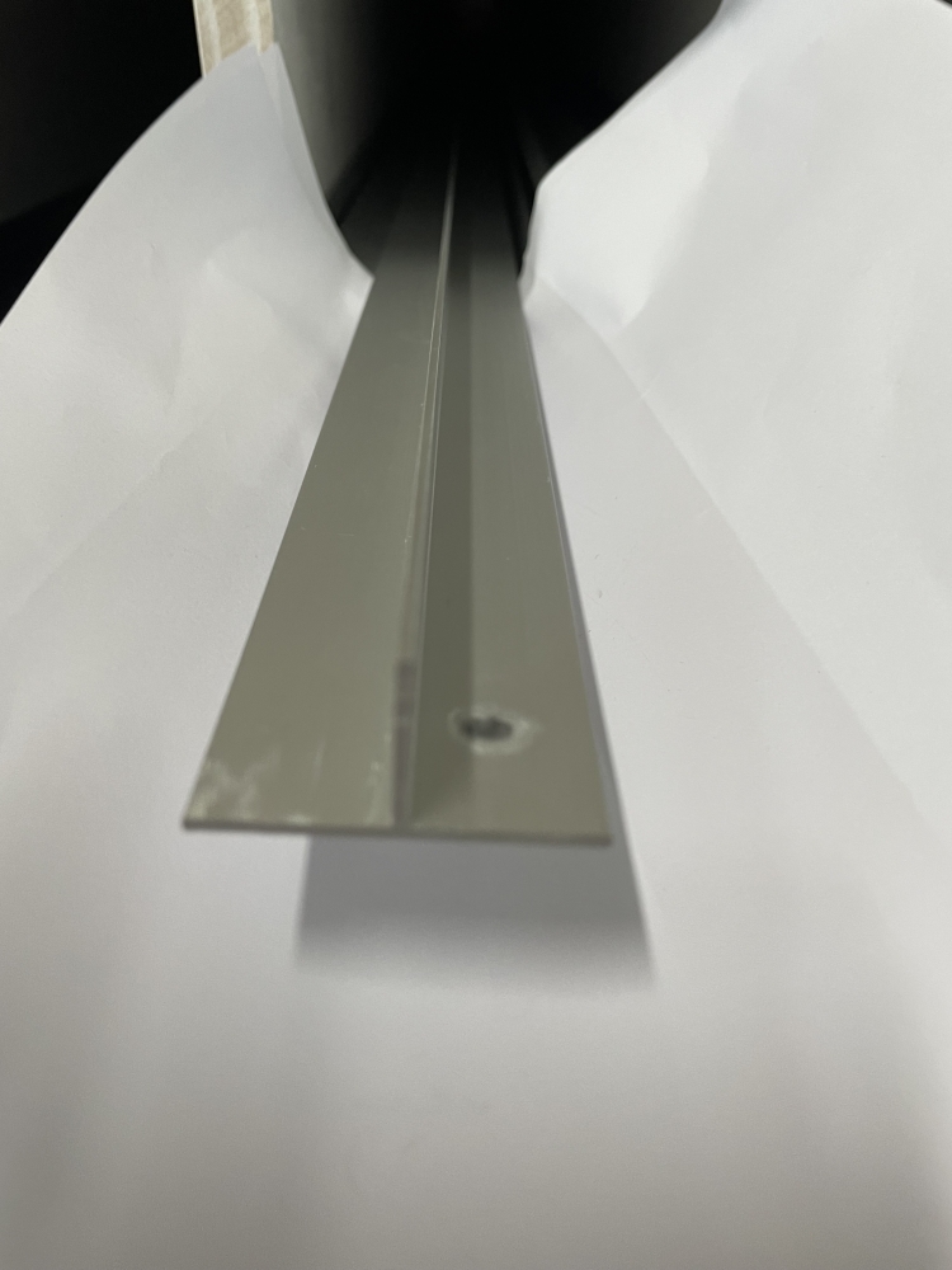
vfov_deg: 67.3
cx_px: 476
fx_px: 953
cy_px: 635
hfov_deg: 53.1
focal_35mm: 26
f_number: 1.6
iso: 64
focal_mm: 4.2
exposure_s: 1/50
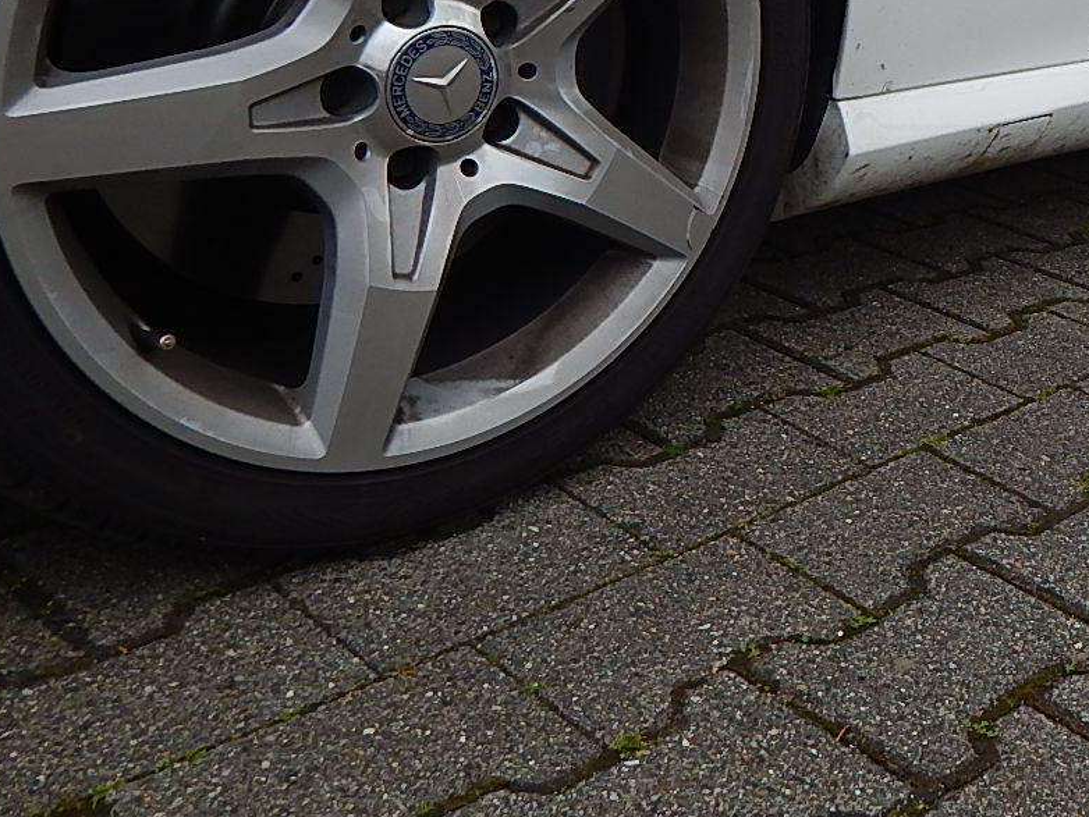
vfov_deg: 31.0
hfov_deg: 37.4
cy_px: 116
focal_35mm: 45
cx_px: 1099
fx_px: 1416
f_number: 3
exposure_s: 1/320
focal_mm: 4
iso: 125
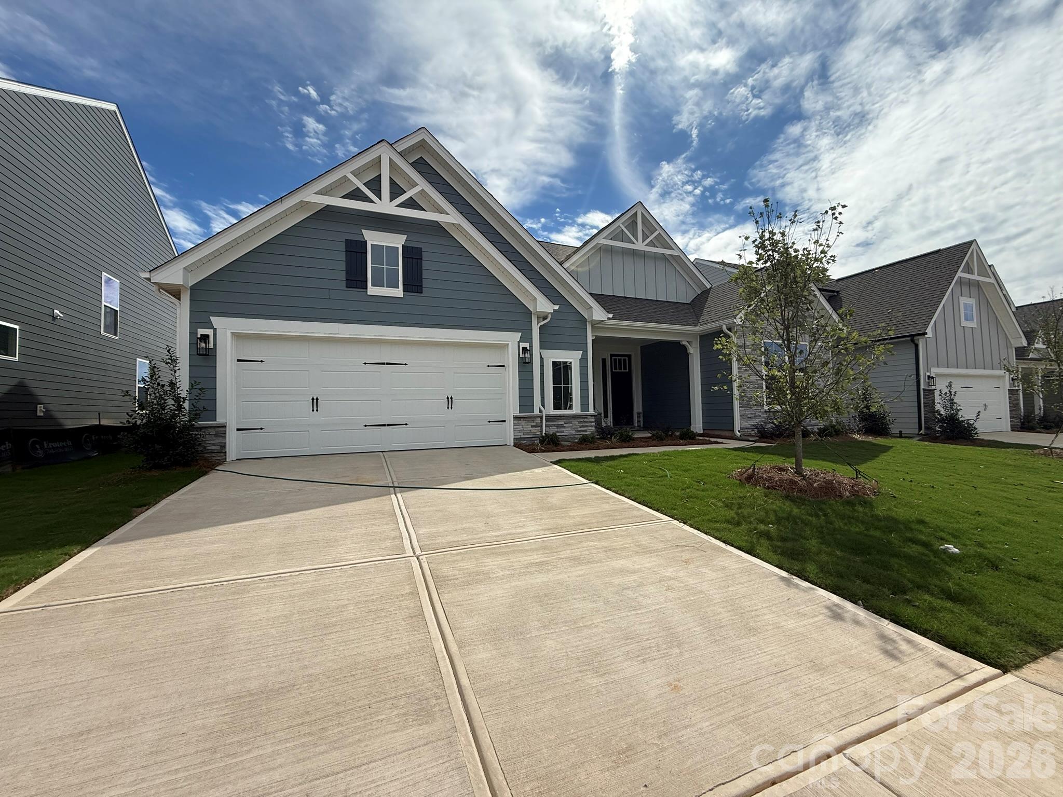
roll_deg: +1.3
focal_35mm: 14
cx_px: 532
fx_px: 430
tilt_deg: +2.9
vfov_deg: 85.7
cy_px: 398
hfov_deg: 102.1
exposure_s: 1/3289
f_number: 2.2
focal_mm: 2.22
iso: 50
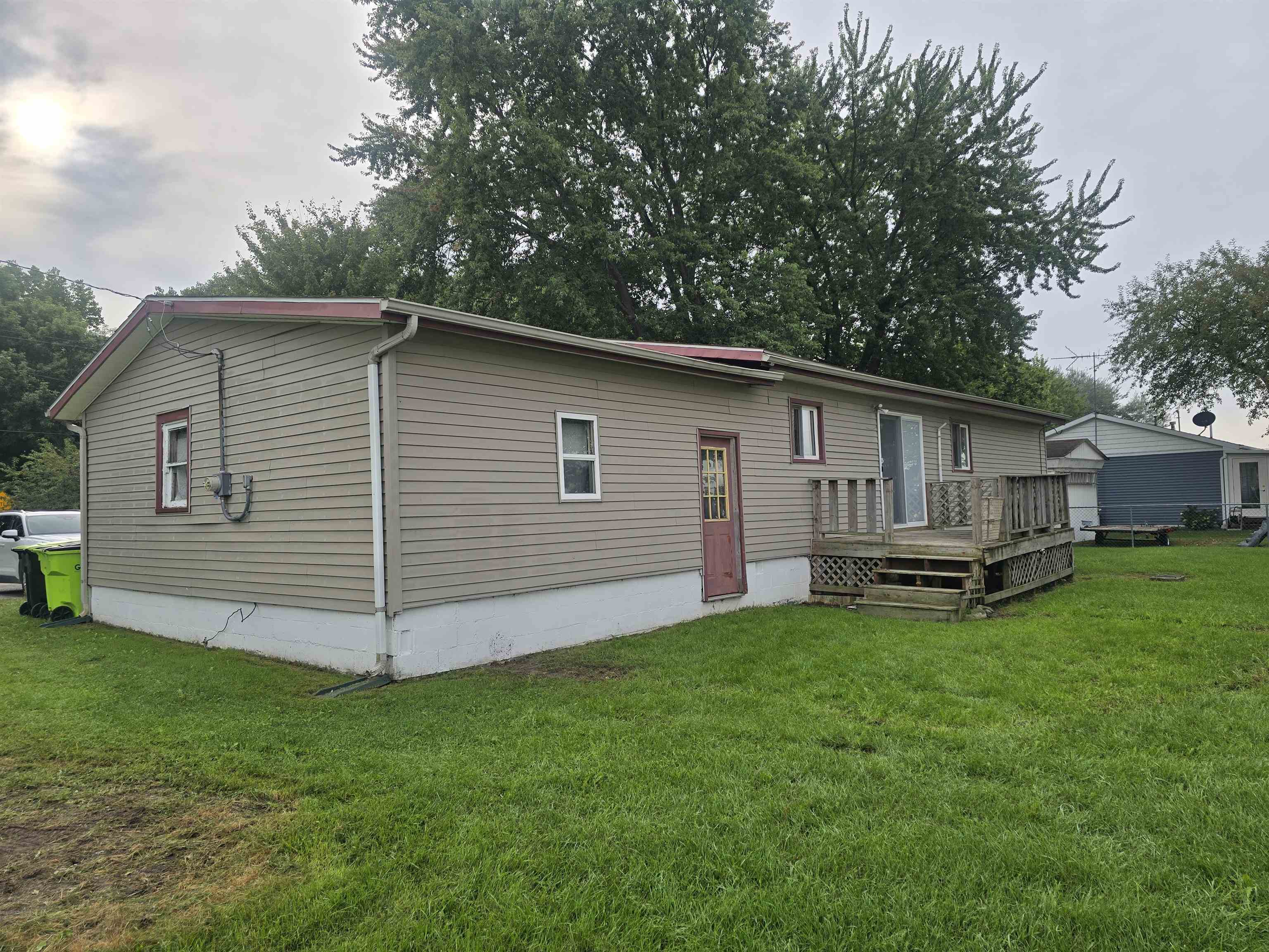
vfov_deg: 58.9
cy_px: 476
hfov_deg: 73.9
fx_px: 843
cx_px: 634
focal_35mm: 23
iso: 12
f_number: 1.7
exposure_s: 1/670
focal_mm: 6.3
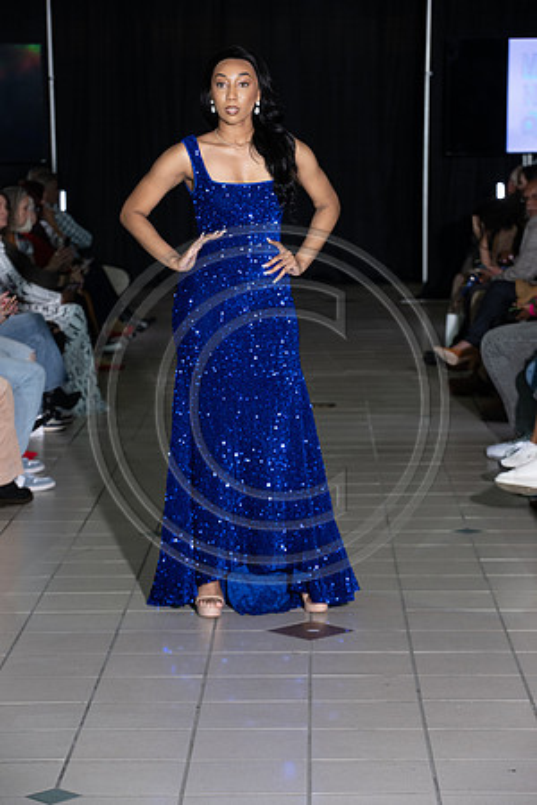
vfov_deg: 19.5
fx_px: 2349
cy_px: 402
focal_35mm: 105
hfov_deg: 13.0
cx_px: 268
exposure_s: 1/160
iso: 1250
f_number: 5.6
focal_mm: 105
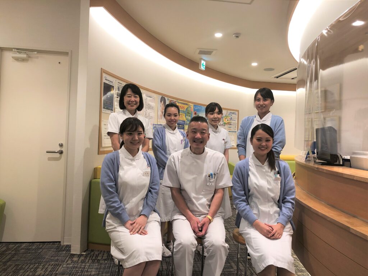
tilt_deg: +0.1
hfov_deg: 63.4
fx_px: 298
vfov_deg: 49.7
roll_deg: -1.0
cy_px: 138
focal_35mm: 28
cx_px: 184
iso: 32
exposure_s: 1/30
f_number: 1.8
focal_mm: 4
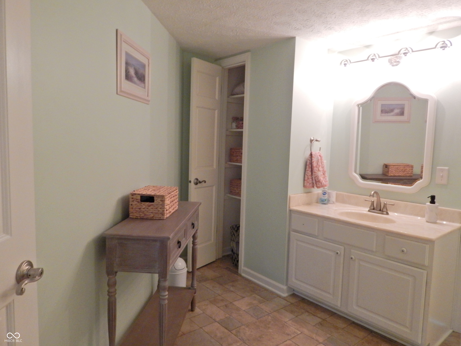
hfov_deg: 76.4
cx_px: 230
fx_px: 293
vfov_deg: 61.1
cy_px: 173
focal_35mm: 22
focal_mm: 4
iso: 400
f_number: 3
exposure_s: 1/25
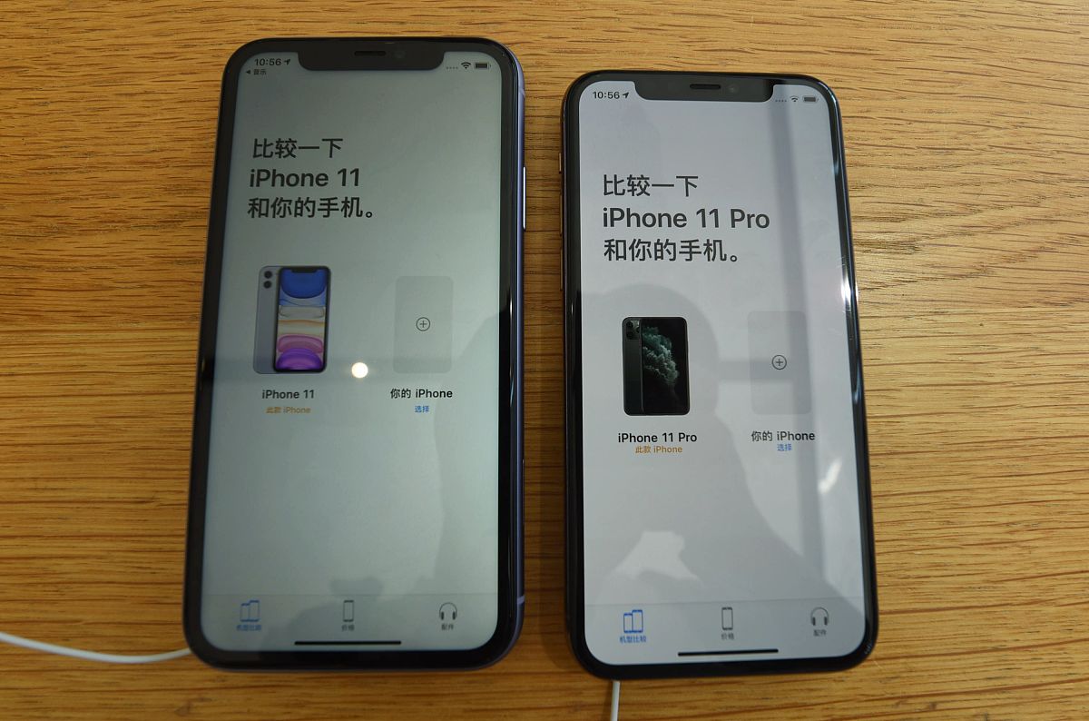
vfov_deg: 73.5
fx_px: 483
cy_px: 360
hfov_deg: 96.9
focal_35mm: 16
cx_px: 544
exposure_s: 1/160
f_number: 6.3
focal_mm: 16
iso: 200
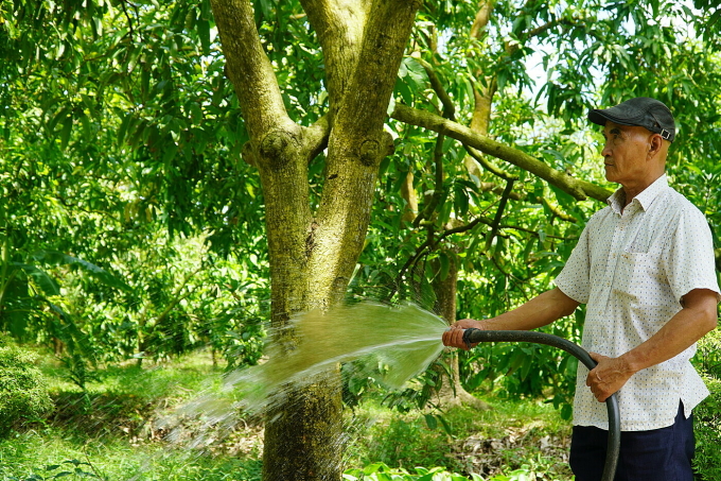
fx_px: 1111
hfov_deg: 35.9
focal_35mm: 56
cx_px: 360
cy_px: 240
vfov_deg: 24.4
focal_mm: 37
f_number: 5
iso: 100
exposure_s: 1/100
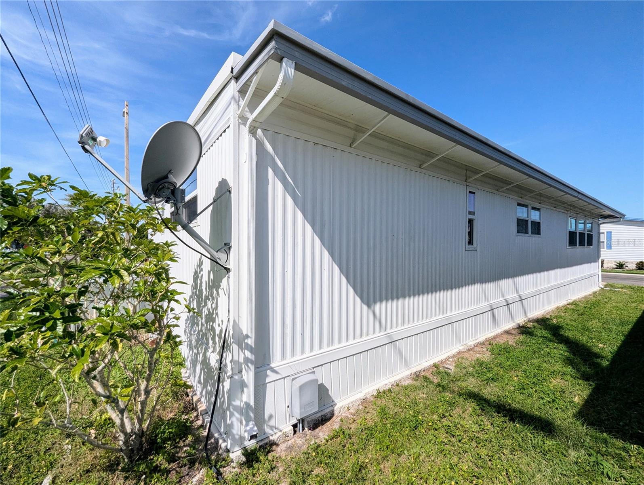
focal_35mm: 13
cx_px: 322
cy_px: 242
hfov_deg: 106.1
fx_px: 242
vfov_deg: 90.1
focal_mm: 1.95
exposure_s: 1/2398
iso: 41
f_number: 2.2
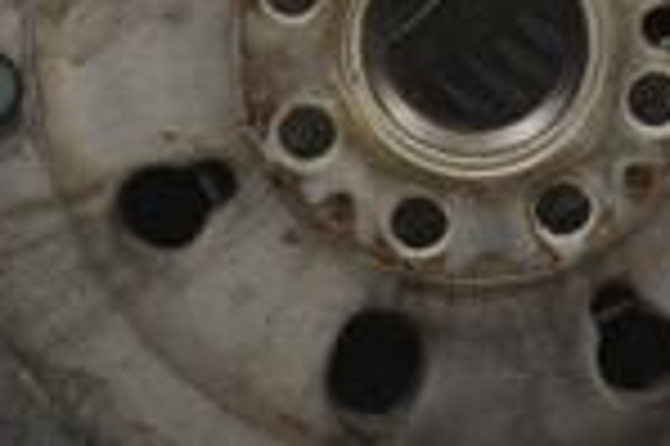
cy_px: 18
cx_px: 427
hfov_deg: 8.5
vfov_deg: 5.7
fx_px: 4499
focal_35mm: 242
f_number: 8
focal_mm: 40
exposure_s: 1/250
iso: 3200
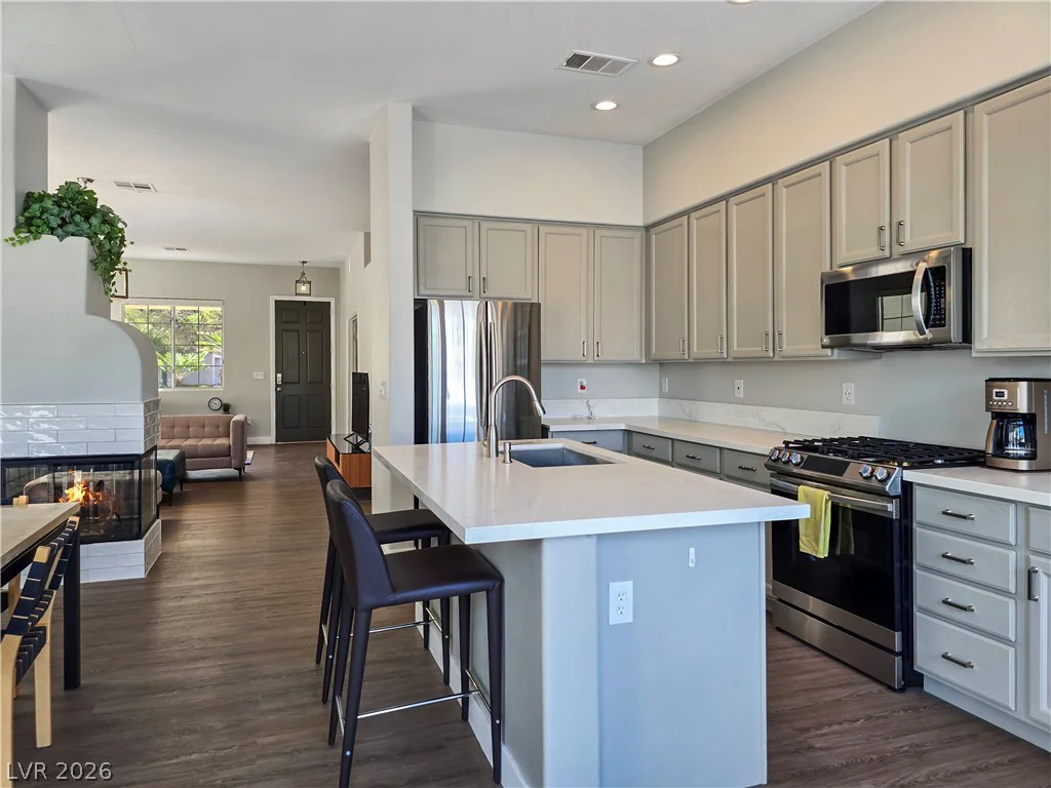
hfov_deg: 73.9
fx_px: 698
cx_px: 526
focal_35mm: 23
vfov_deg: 58.9
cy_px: 394
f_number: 1.7
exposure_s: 1/120
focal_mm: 6.3
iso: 40
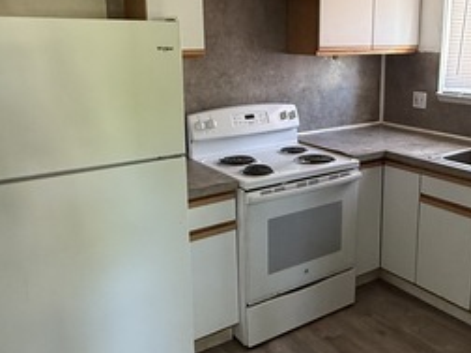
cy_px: 138
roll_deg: +0.0
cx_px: 294
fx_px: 503
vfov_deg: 38.5
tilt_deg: -11.8
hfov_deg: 49.6
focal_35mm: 37
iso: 400
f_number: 2.2
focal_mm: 2.22
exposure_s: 1/79
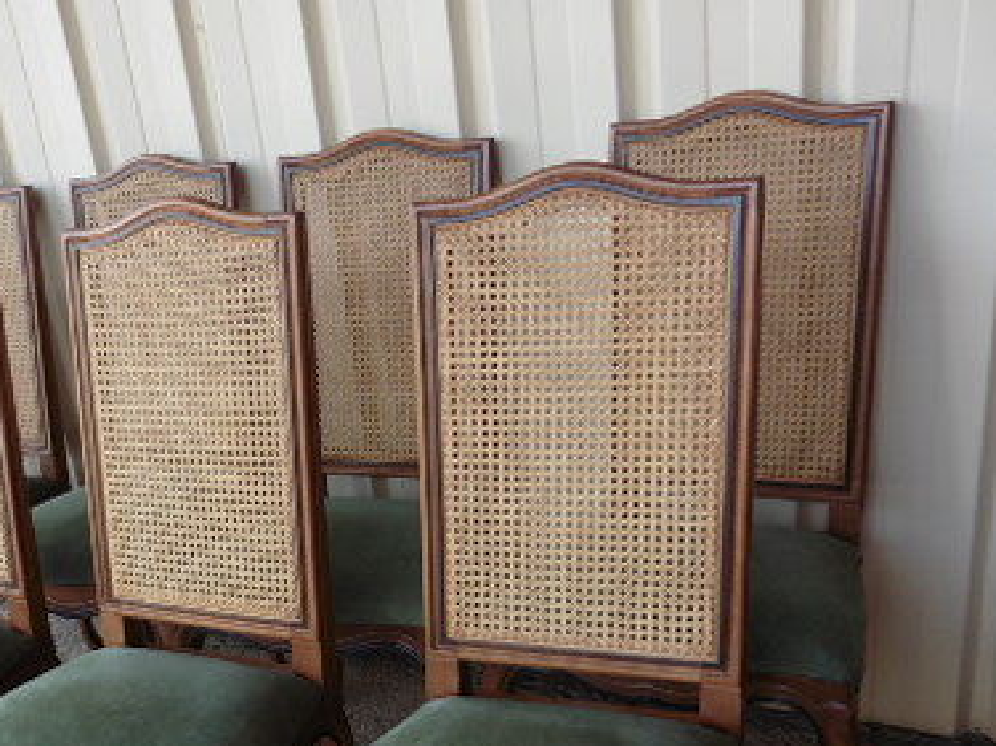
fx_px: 1179
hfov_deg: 44.7
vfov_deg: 34.1
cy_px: 595
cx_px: 292
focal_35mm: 41
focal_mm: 4.3
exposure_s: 1/80
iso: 100
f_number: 3.3
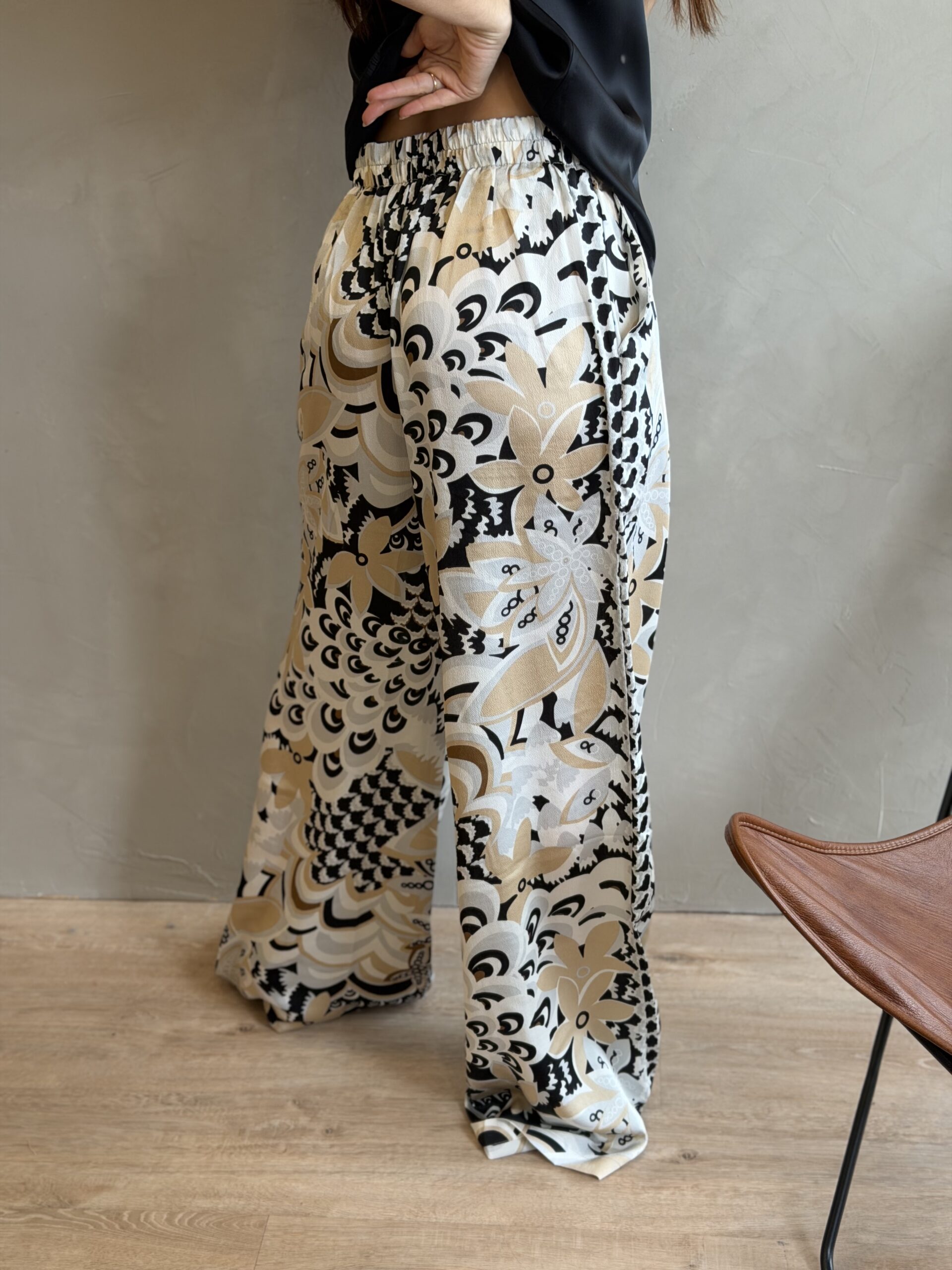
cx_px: 476
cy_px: 635
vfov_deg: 39.7
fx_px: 1760
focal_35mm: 48
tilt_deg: -29.1
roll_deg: +1.8
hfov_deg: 30.3
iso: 100
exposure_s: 1/96
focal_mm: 6.76
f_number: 1.78
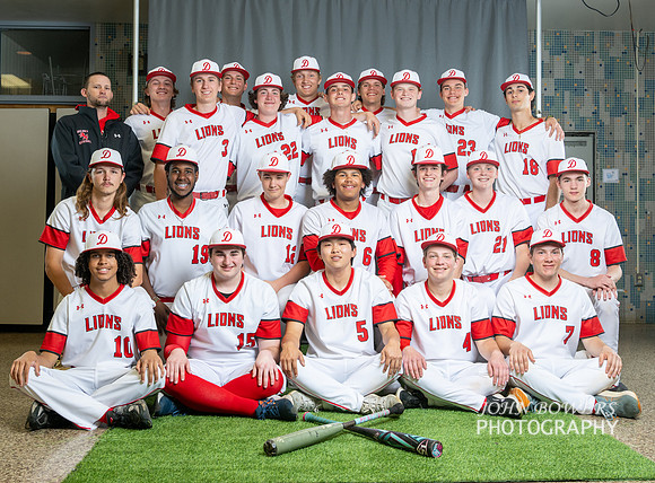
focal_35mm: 45
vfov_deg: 31.9
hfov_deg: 42.4
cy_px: 208
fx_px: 845
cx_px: 344
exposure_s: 1/100
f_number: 6.3
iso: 320
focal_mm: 36
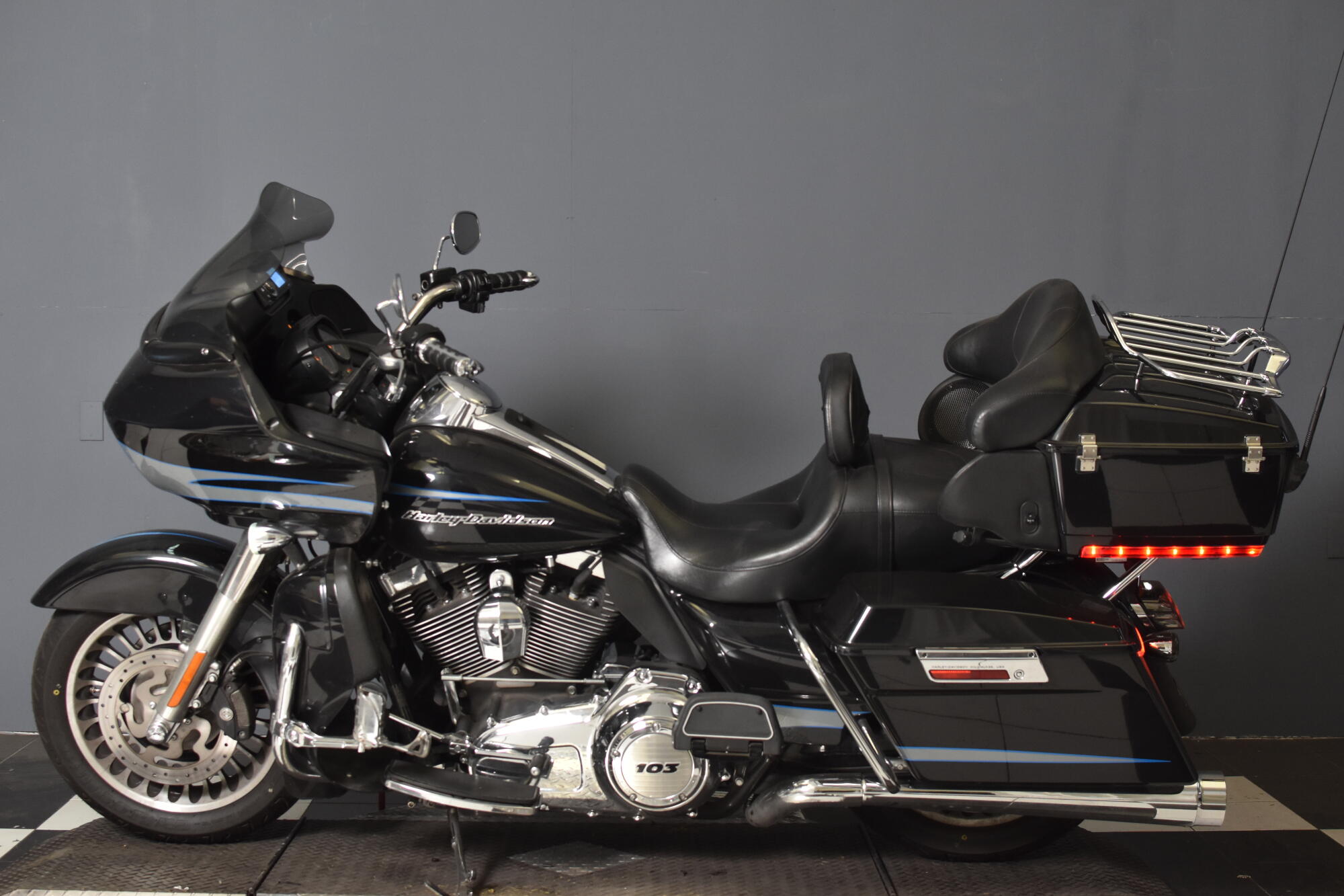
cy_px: 448
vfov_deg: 25.7
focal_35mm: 52
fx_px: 1960
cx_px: 672
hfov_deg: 37.9
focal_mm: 35
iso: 800
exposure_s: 1/160
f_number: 4.5
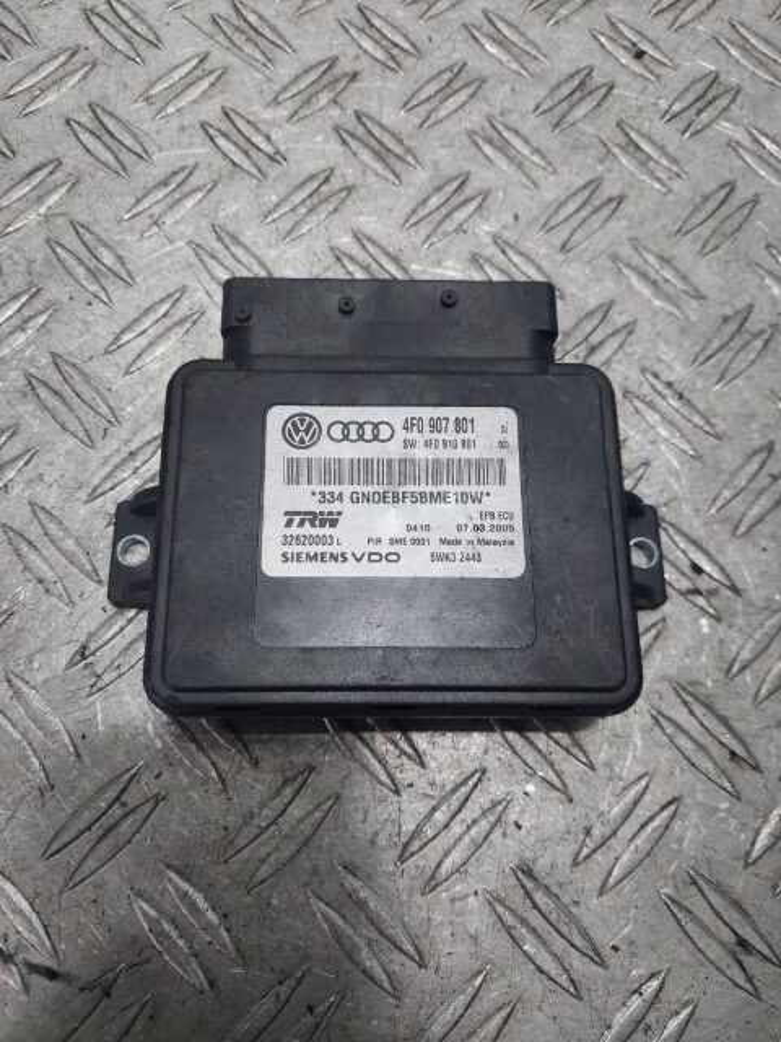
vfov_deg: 69.4
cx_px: 390
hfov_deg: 54.9
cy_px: 521
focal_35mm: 25
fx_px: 752
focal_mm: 5.23
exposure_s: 1/100
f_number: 1.8
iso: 80
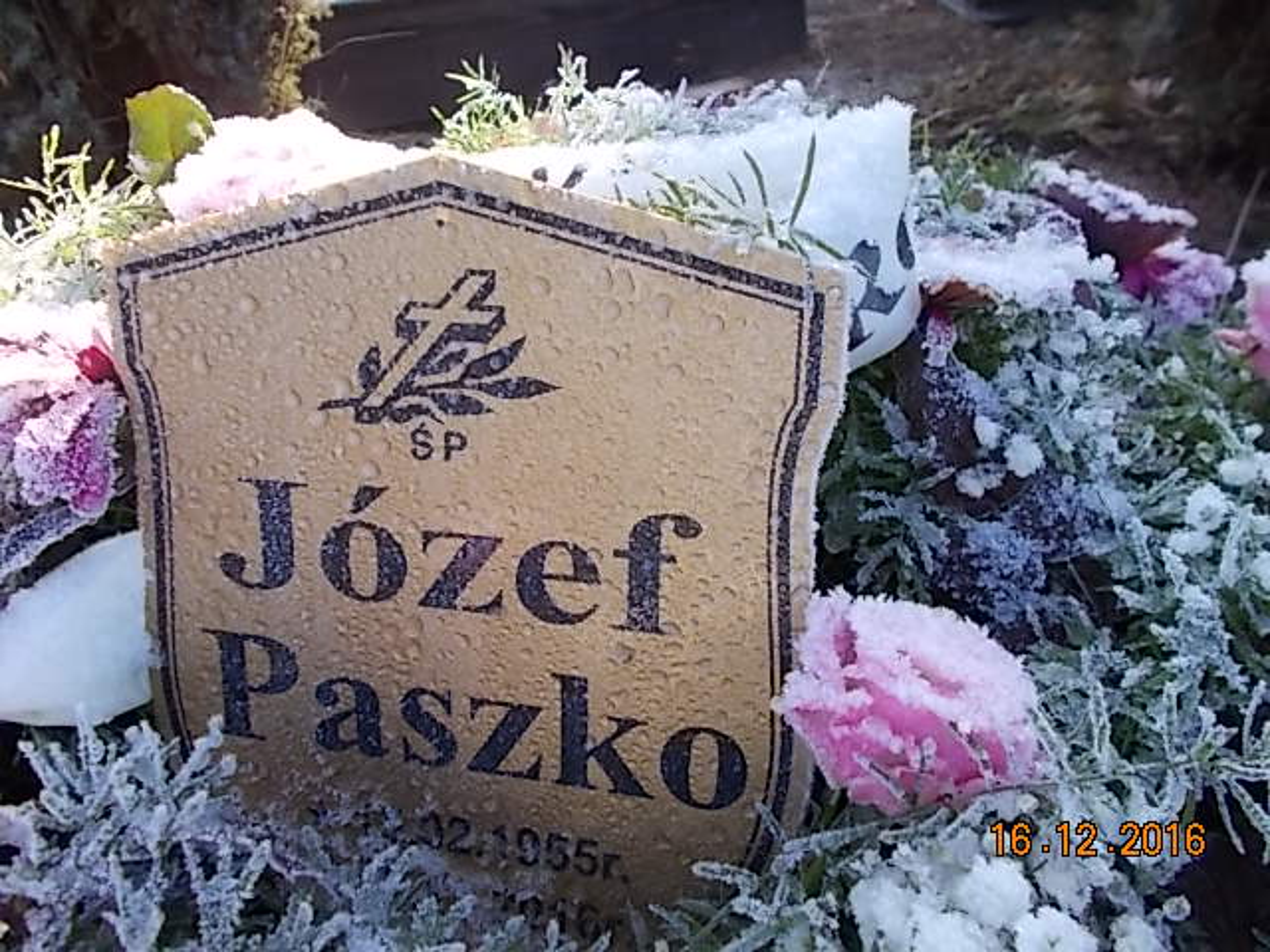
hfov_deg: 67.3
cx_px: 635
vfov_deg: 53.1
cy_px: 476
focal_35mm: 26
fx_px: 954
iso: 80
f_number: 3.2
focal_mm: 4.6
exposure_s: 1/100
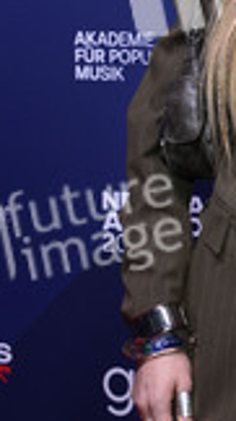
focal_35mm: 134
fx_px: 1492
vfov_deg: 16.0
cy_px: 107
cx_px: 332
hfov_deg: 8.9
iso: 800
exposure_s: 1/250
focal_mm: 52
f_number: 5.6
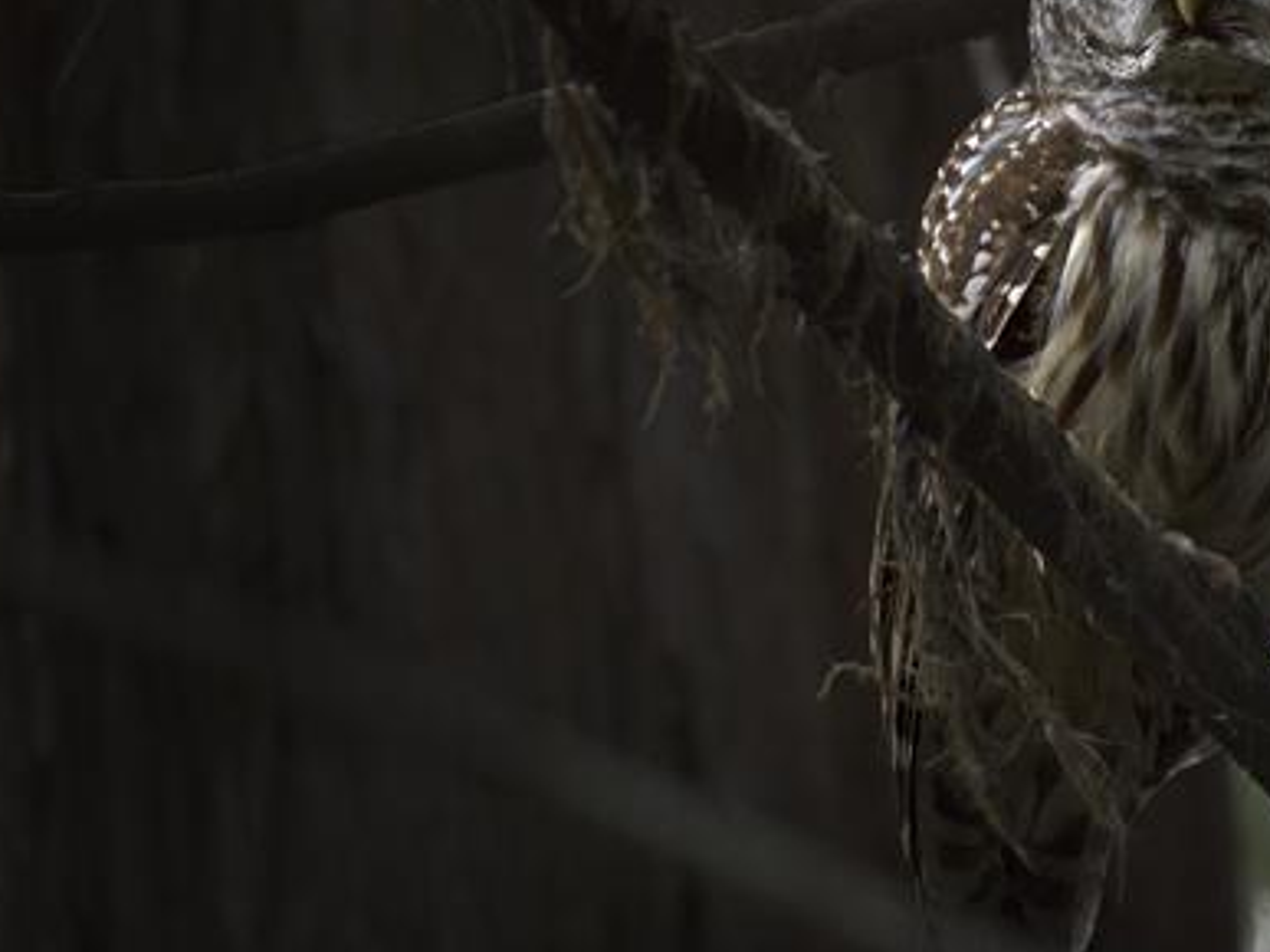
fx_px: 31872
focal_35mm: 869
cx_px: 942
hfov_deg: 2.3
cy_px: 330
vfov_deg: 1.7
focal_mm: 500
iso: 3200
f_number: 5.6
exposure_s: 1/100
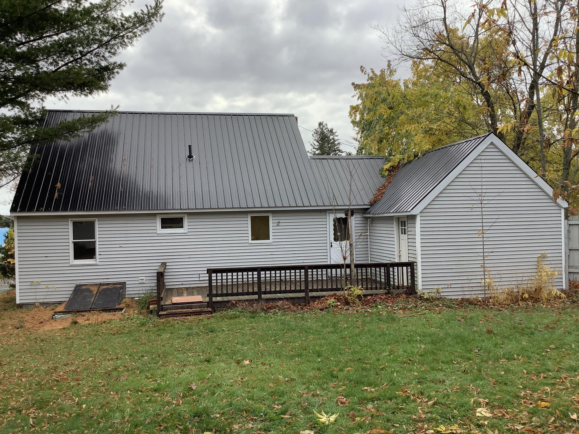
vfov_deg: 45.4
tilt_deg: -0.5
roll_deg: +0.7
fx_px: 519
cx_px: 290
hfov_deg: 58.4
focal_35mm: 31
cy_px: 217
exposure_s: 1/238
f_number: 2.4
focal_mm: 3.3
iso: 25
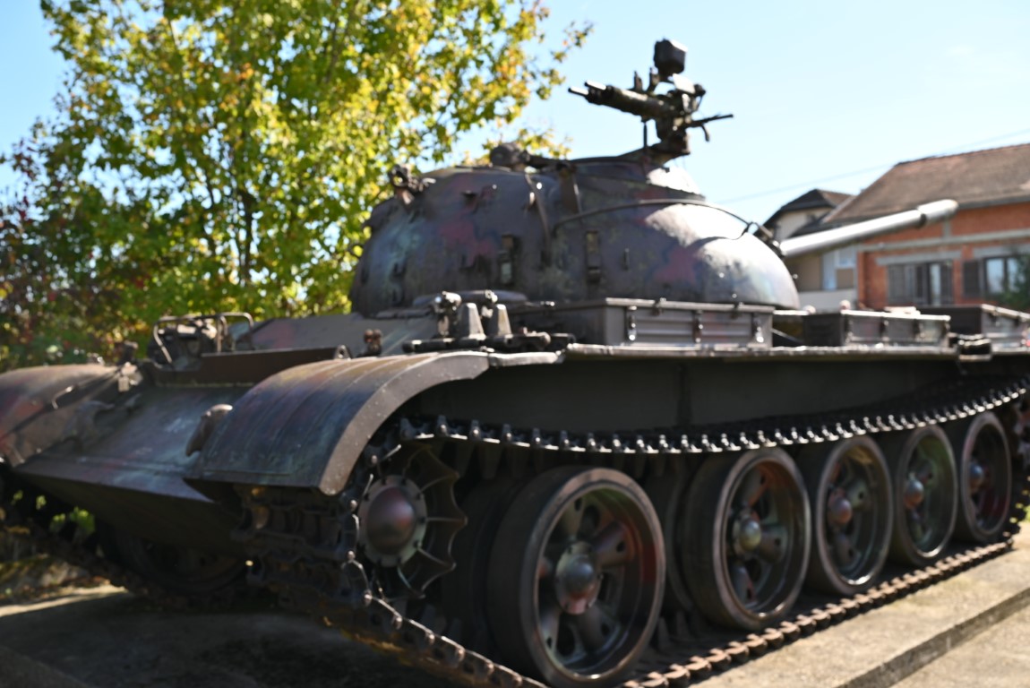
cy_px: 344
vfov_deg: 37.9
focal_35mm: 35
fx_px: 1002
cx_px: 515
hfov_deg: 54.4
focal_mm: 35
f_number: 5.6
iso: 100
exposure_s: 1/250
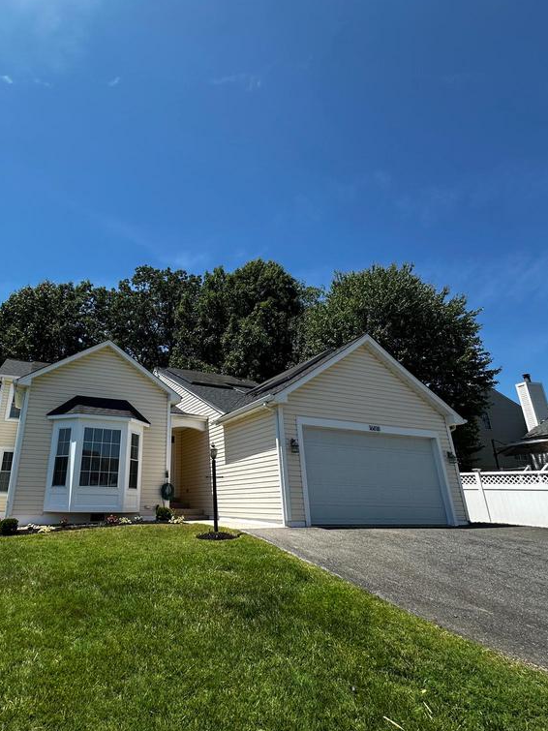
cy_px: 361
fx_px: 401
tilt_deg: +20.4
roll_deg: -0.8
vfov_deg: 84.7
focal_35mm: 19
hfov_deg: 66.8
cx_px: 183
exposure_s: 1/1276
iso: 40
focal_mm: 2.22
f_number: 2.2
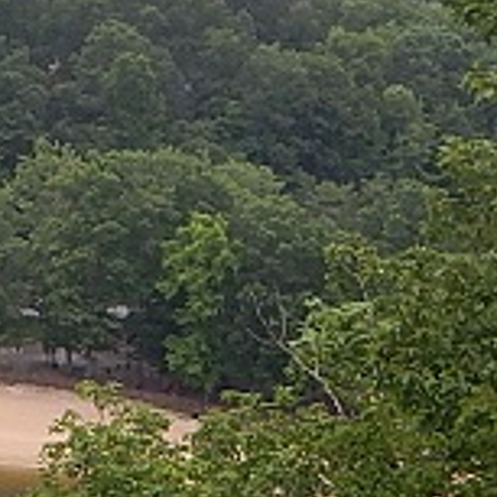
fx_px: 2696
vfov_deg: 10.5
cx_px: -318
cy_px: 146
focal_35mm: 166
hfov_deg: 10.1
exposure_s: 1/320
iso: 125
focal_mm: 6.5
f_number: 4
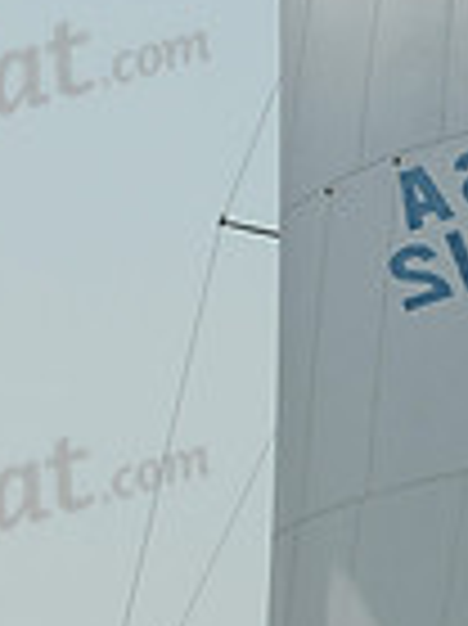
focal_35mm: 451
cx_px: 443
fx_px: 8142
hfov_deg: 3.3
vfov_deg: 4.4
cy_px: 698
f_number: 9
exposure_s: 1/1250
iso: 320
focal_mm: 112
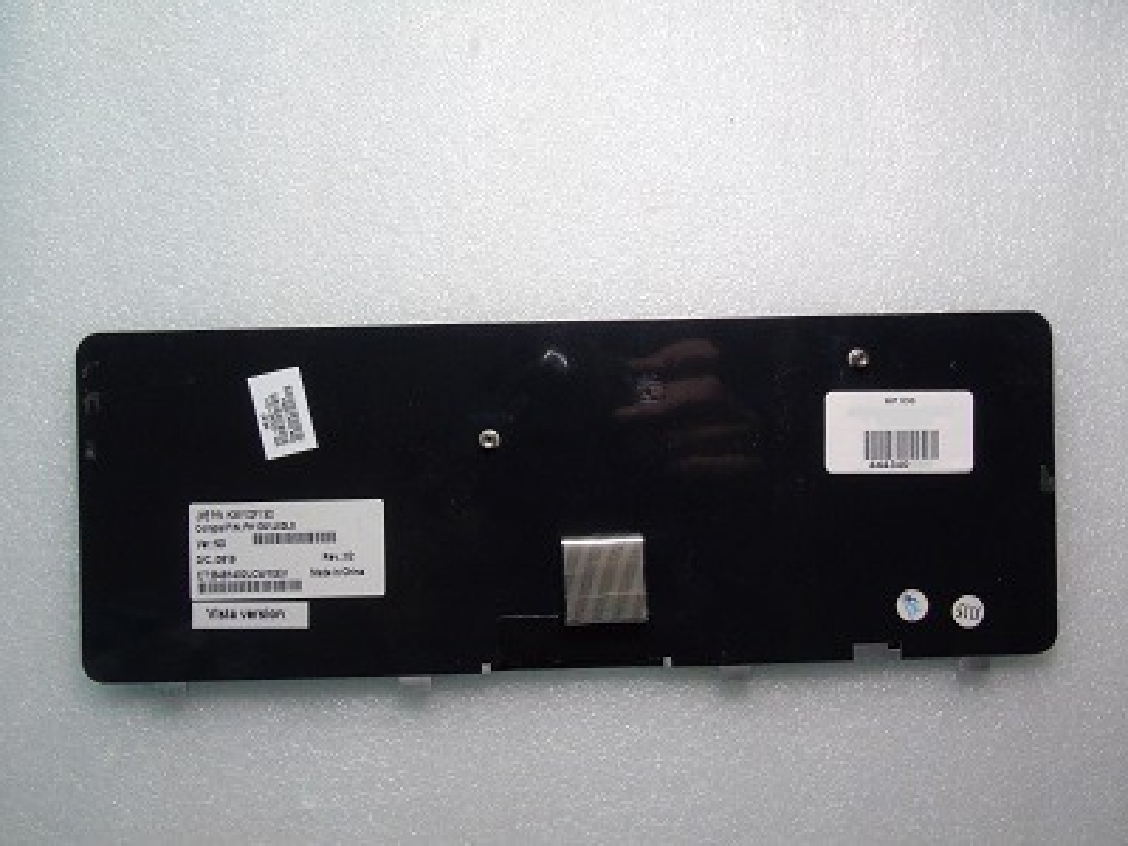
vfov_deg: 48.2
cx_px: 564
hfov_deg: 61.7
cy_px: 423
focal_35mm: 29
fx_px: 945
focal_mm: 5.2
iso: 400
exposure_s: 1/40
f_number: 6
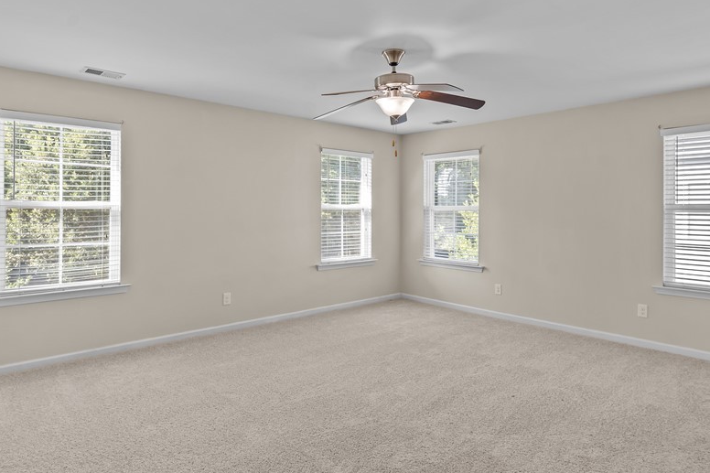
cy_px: 275
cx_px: 360
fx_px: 414
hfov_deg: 81.2
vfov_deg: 59.1
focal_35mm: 21
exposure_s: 1/30
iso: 2500
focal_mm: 15
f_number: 8
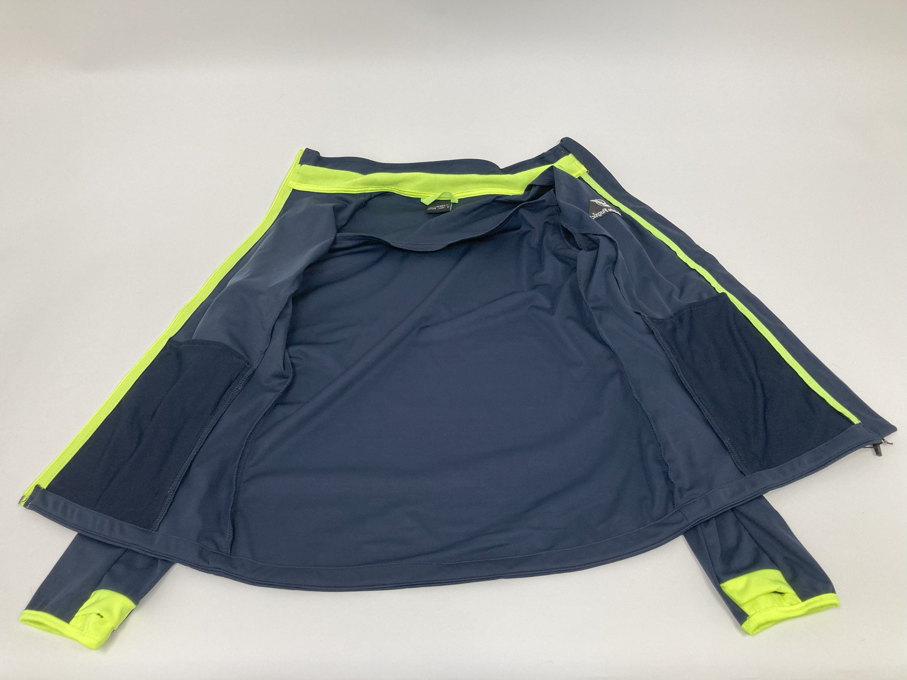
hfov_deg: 63.4
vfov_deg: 49.7
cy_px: 340
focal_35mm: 28
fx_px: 734
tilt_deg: -49.9
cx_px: 454
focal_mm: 3.99
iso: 80
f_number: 1.8
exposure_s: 1/100
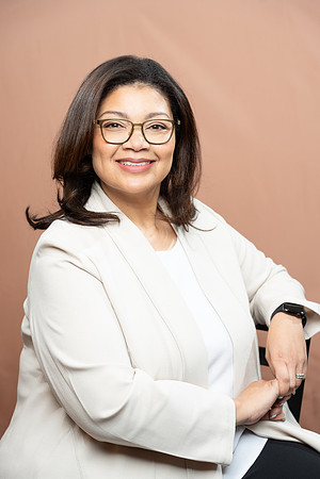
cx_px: 160
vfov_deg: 28.8
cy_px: 240
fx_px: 933
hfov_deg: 19.5
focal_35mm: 70
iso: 320
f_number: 4
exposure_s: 1/160
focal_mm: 70
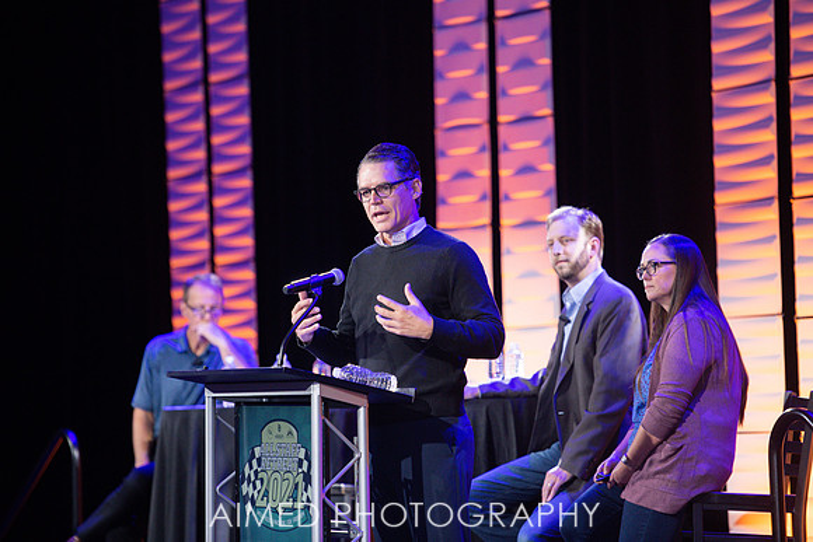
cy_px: 271
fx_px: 4091
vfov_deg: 7.6
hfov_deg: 11.3
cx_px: 406
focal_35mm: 181
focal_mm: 180
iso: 500
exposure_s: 1/250
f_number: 3.2
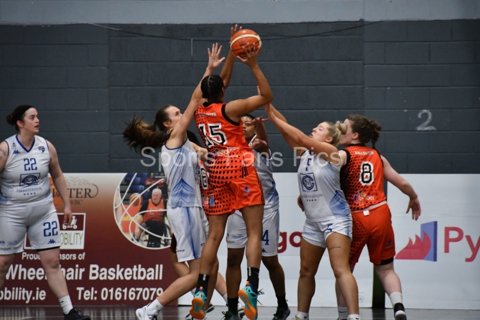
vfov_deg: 4.6
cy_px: 160
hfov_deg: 6.9
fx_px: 3999
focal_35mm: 300
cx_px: 240
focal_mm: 200
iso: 5600
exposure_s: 1/500
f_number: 5.6
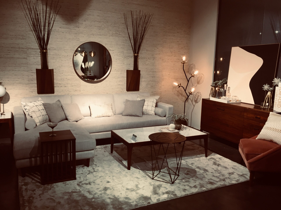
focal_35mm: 29
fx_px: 235
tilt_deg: -8.3
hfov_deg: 61.7
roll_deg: +1.1
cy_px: 105
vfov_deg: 48.2
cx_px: 140
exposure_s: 1/33
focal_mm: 4.15
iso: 40
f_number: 2.2
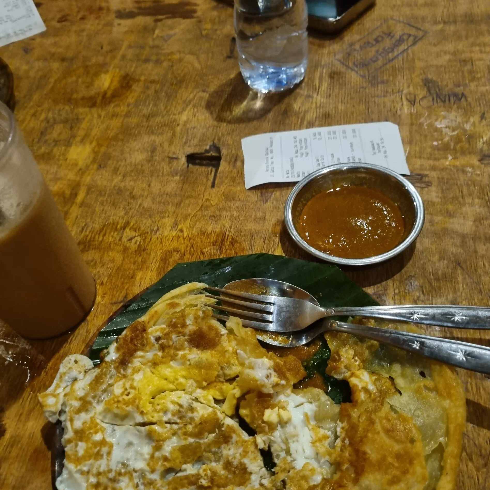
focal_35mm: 31
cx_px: 244
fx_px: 496
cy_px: 264
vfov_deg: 52.5
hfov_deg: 52.5
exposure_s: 1/25
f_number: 1.8
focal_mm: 5.4
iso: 800
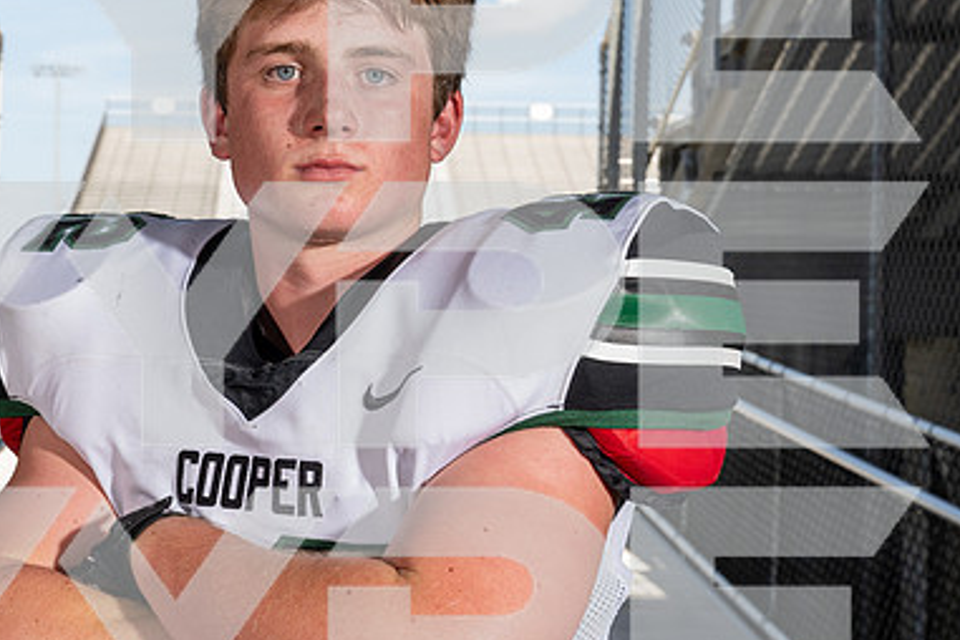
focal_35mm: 64
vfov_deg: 21.2
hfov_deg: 31.1
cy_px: 316
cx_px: 287
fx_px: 1707
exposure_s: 1/250
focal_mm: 42
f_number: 8
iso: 320
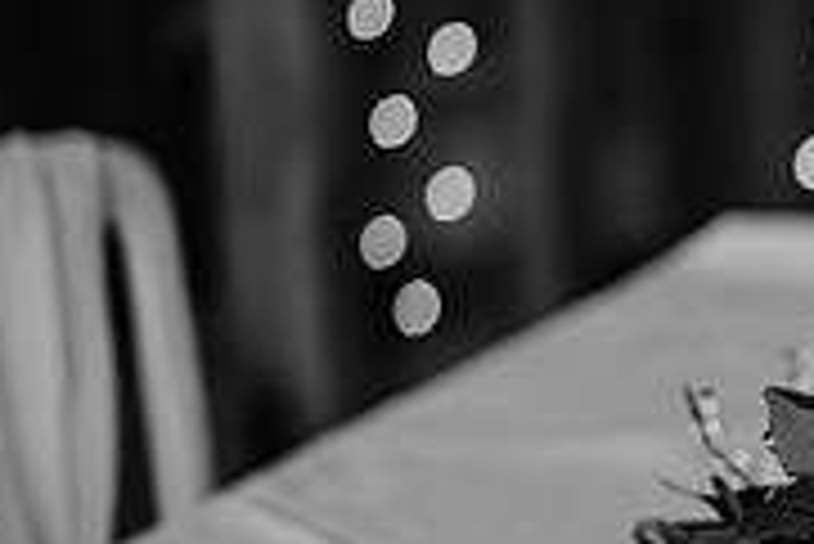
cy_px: 562
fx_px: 6155
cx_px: 1273
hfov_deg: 7.4
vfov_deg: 5.1
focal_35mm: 272
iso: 100
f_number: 1.8
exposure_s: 1/200
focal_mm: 85
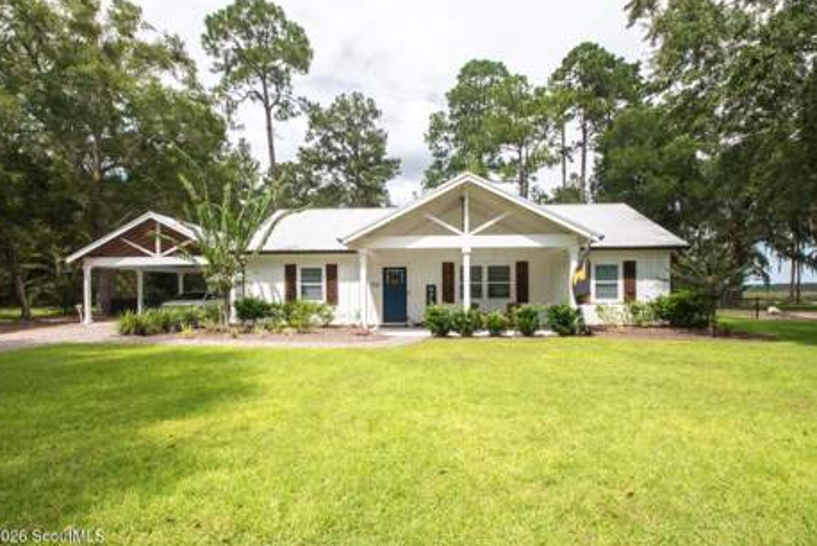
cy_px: 300
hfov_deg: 93.2
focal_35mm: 17
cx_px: 404
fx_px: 386
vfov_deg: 70.3
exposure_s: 1/2500
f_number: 8
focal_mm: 10
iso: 1250
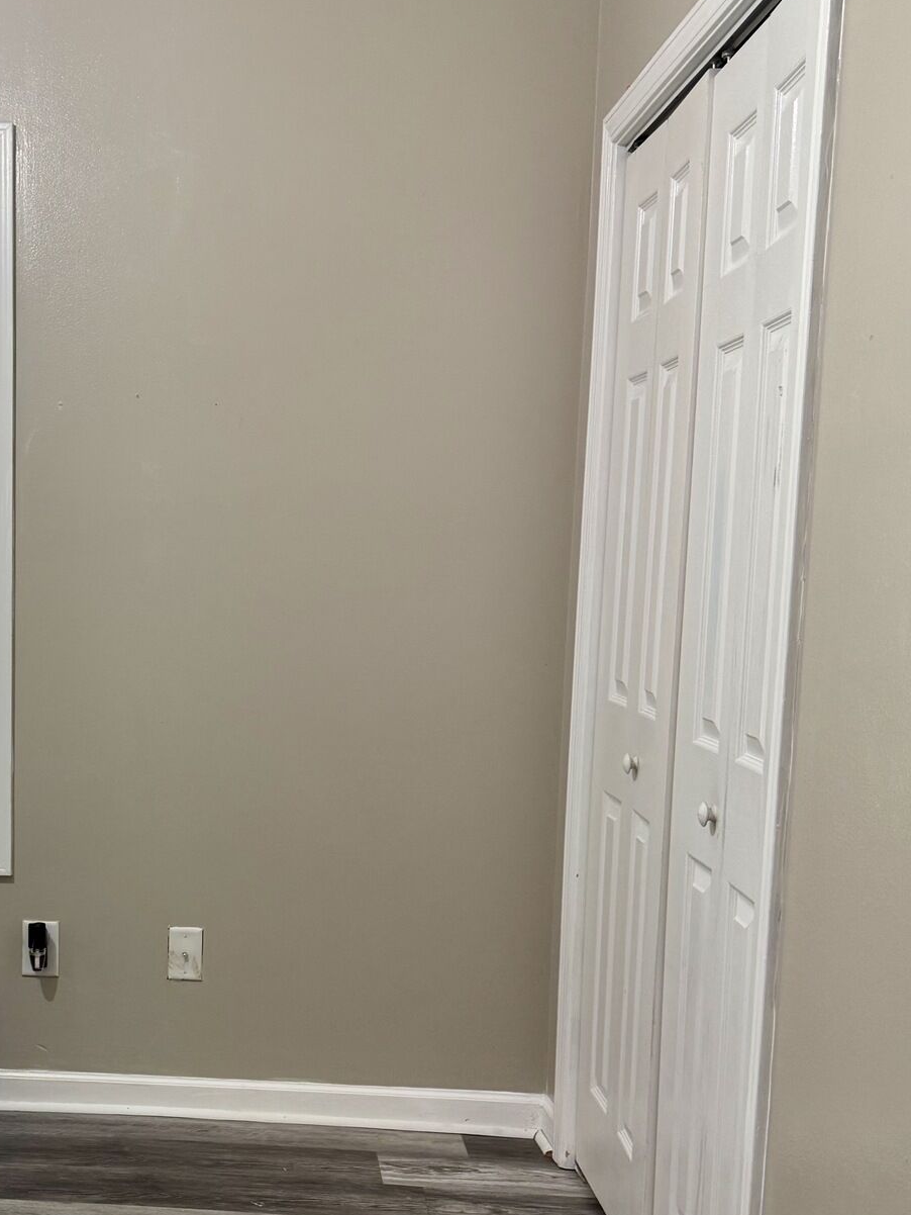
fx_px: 1614
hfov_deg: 30.3
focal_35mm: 46
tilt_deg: -7.2
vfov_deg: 40.9
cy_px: 761
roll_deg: -1.9
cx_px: 103
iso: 160
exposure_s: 1/120
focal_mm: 6.76
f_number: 1.78
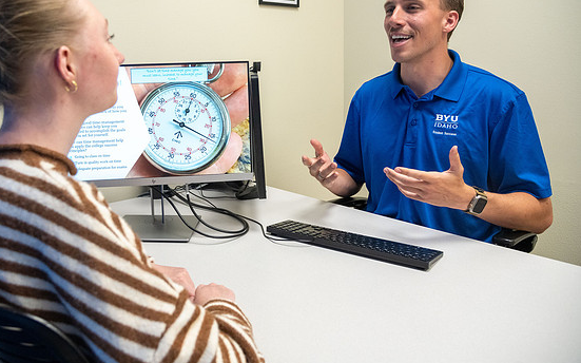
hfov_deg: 62.2
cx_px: 226
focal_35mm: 30
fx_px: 475
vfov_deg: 41.6
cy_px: 144
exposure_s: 1/250
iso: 1250
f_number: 4
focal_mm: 24
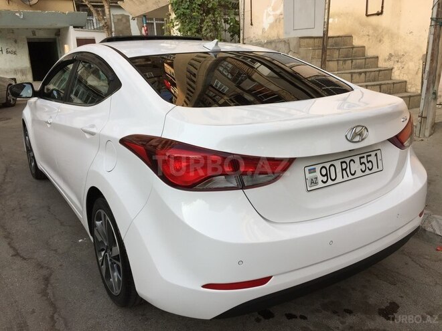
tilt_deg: -13.0
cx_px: 221
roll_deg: +1.8
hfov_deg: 61.7
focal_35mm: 29
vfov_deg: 48.2
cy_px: 166
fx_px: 370
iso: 32
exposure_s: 1/295
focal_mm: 4.15
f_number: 2.2
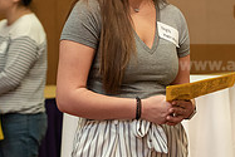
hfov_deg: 9.5
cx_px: 122
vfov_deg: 6.3
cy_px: 91
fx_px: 1418
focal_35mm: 217
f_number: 3.5
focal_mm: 70
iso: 1600
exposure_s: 1/200
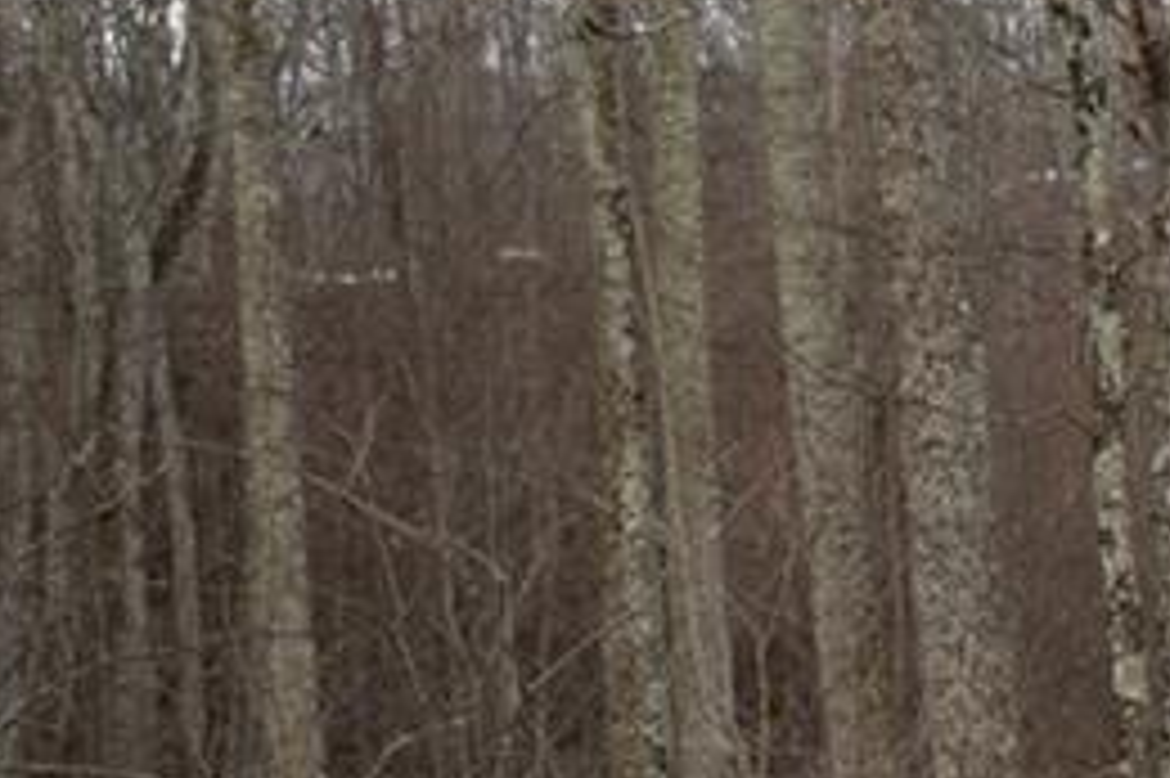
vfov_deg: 22.8
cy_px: 243
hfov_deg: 25.6
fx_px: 1916
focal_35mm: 59
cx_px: 1746
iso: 250
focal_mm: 10
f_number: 8
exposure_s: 1/250
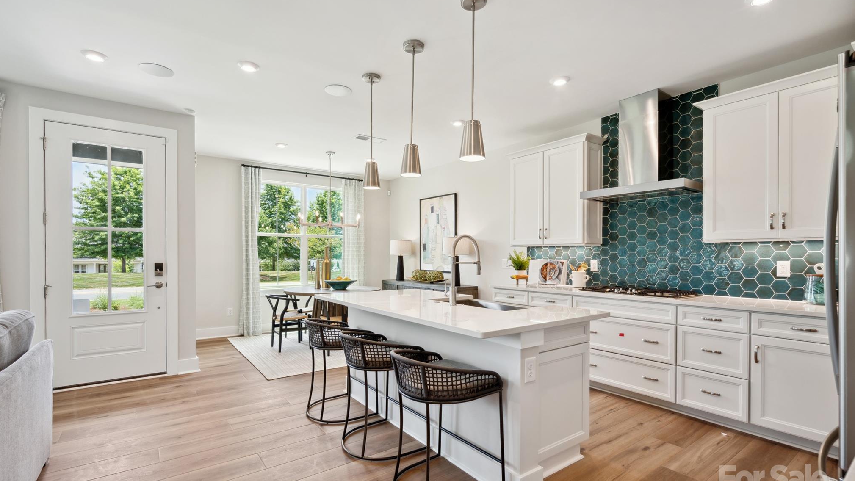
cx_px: 425
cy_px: 256
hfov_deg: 95.9
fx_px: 385
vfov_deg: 63.9
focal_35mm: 17
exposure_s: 1/50
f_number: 8
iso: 200
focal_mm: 16
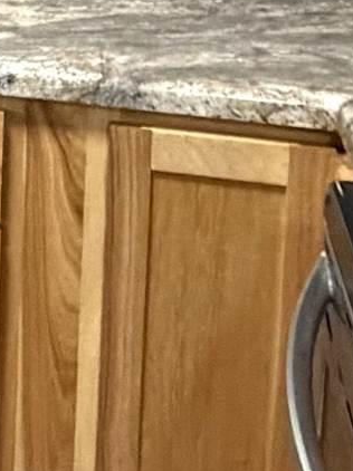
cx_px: -445
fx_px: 1388
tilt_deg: -7.1
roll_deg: +1.7
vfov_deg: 17.9
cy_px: -158
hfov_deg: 12.1
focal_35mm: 102
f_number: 2.2
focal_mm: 2.22
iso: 800
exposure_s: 1/60
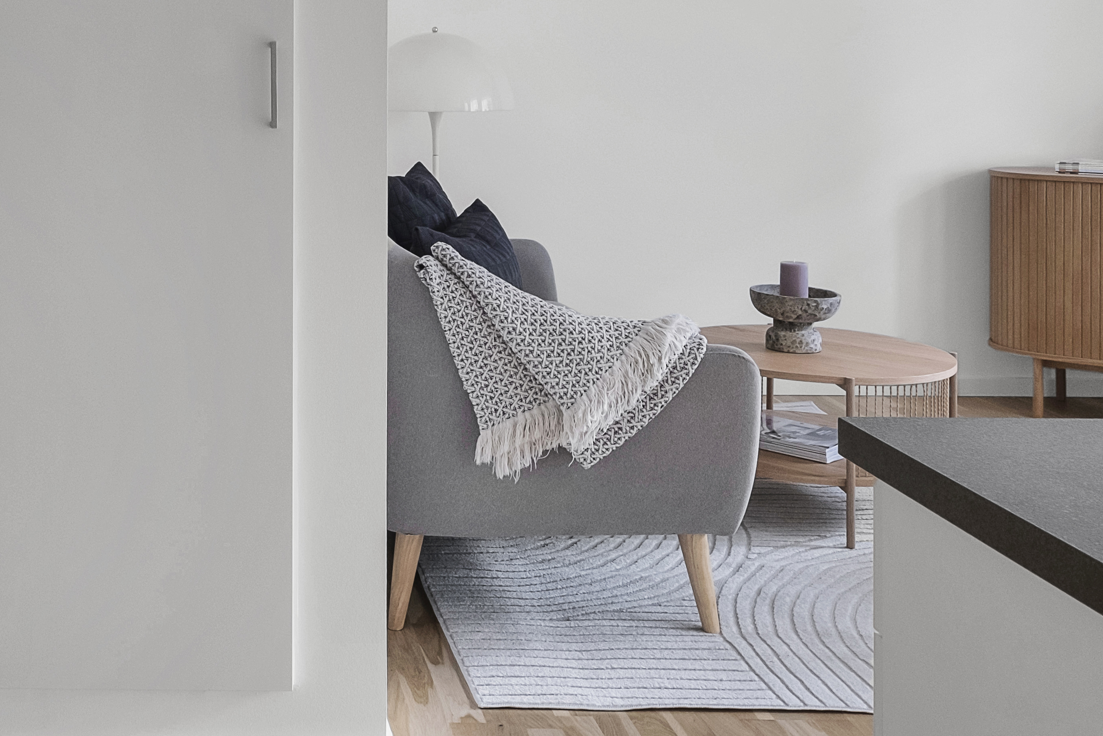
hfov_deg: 41.0
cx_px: 163
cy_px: 92
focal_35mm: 45
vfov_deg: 28.8
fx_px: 1379
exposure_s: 1/5
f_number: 9
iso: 640
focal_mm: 13.2
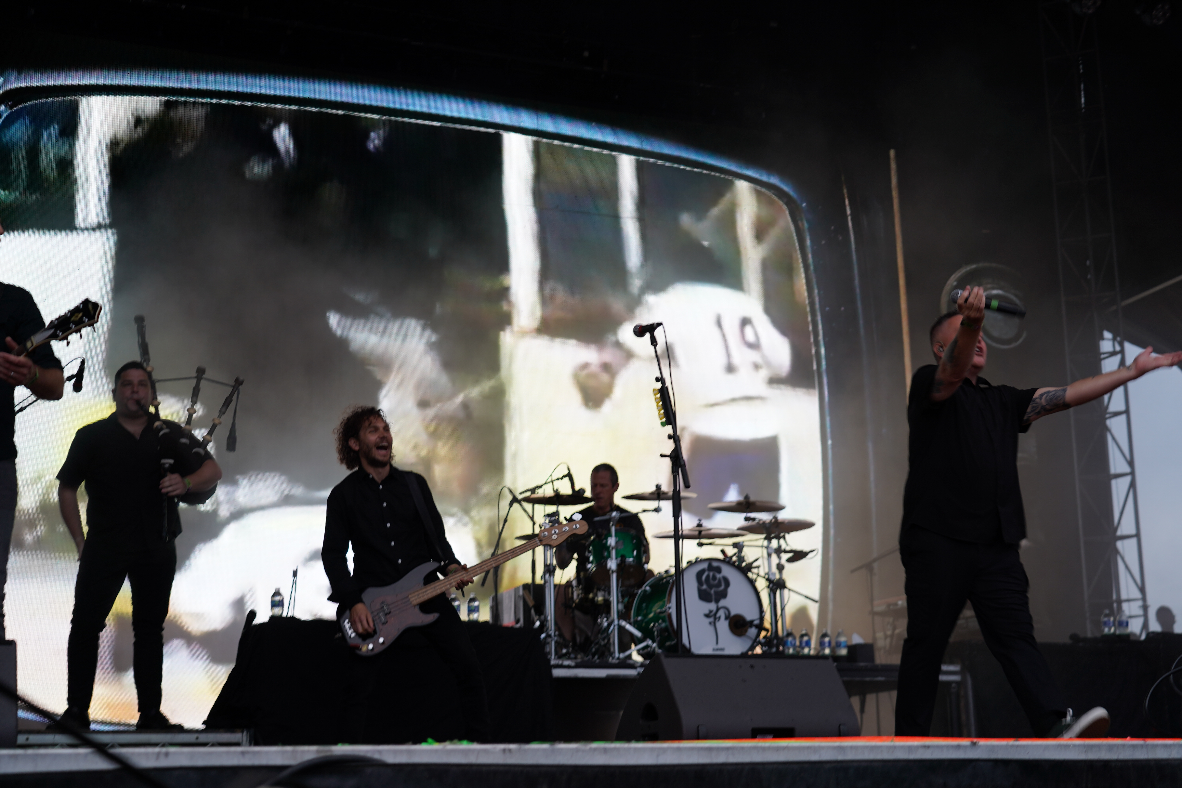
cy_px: 394
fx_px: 1674
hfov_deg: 38.9
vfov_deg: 26.5
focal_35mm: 51
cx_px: 591
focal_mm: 51
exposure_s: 1/60
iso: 160
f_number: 4
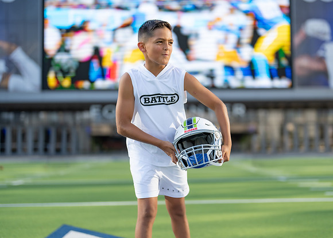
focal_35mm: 58
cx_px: 194
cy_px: 121
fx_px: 550
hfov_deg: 33.6
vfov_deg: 24.4
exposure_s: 1/3200
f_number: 1.2
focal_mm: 50
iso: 100
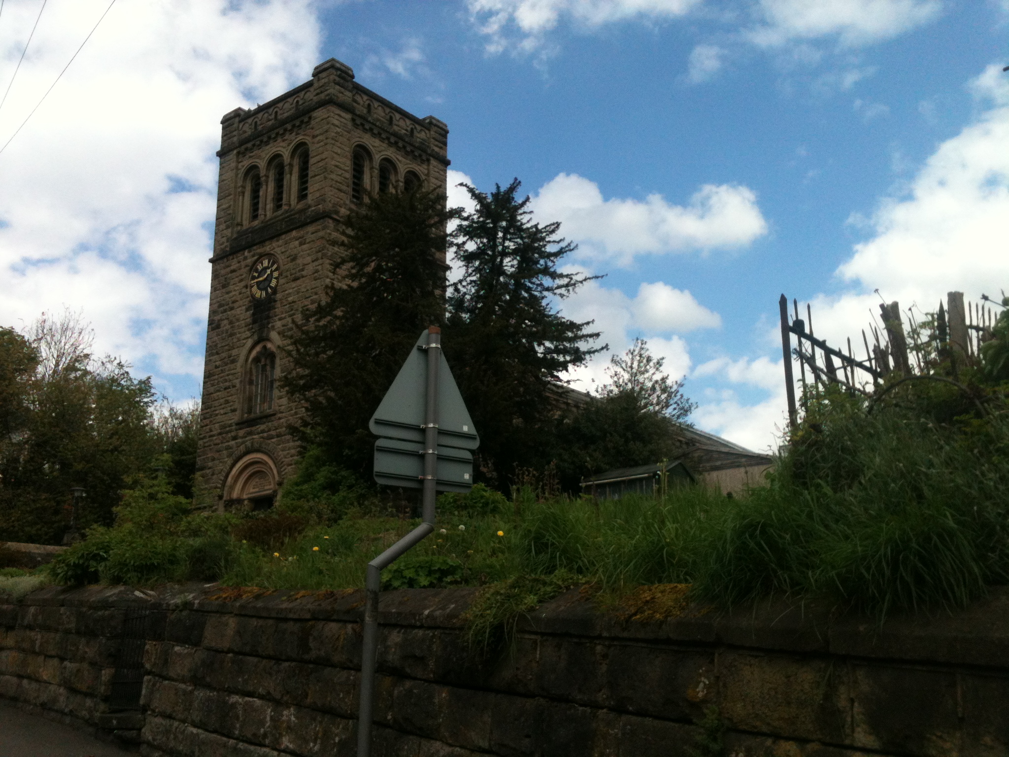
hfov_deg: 52.6
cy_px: 378
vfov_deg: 40.7
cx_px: 504
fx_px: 1020
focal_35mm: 35
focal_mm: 3.85
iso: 64
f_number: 2.8
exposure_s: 1/1251
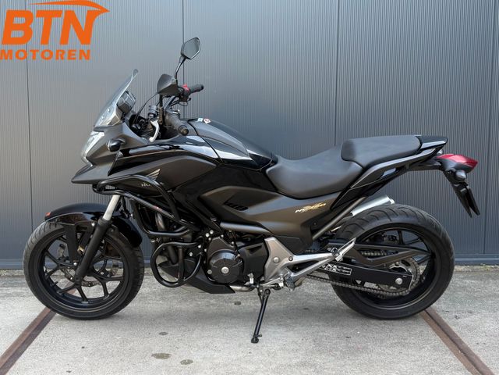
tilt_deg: -5.4
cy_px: 188
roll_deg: +0.3
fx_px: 346
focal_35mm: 24
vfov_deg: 56.8
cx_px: 250
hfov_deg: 71.6
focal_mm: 6.76
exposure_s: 1/156
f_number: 1.78
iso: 64
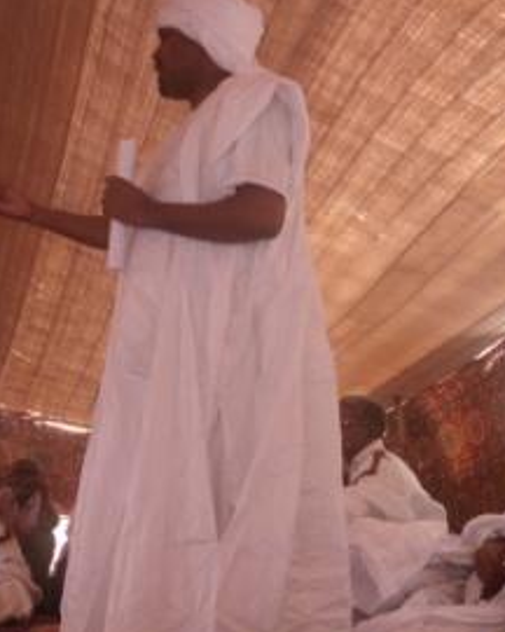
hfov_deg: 20.9
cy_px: 346
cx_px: 143
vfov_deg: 26.0
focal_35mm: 73
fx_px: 1364
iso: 80
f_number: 3.5
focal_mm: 6.3
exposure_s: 1/90
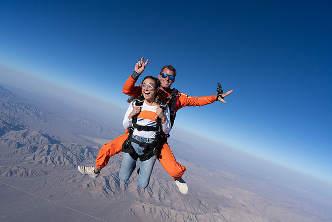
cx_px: 166
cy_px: 111
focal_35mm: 24
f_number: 13
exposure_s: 1/2000
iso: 800
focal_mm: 24
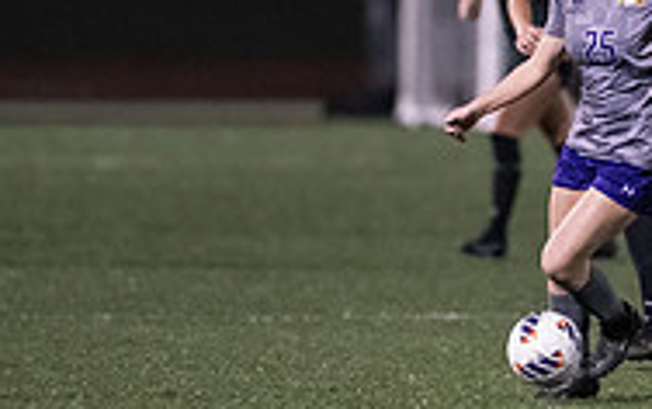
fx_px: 16759
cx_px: 662
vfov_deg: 1.4
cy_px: 54
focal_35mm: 942
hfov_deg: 2.2
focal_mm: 300
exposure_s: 1/1000
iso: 8000
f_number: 2.8
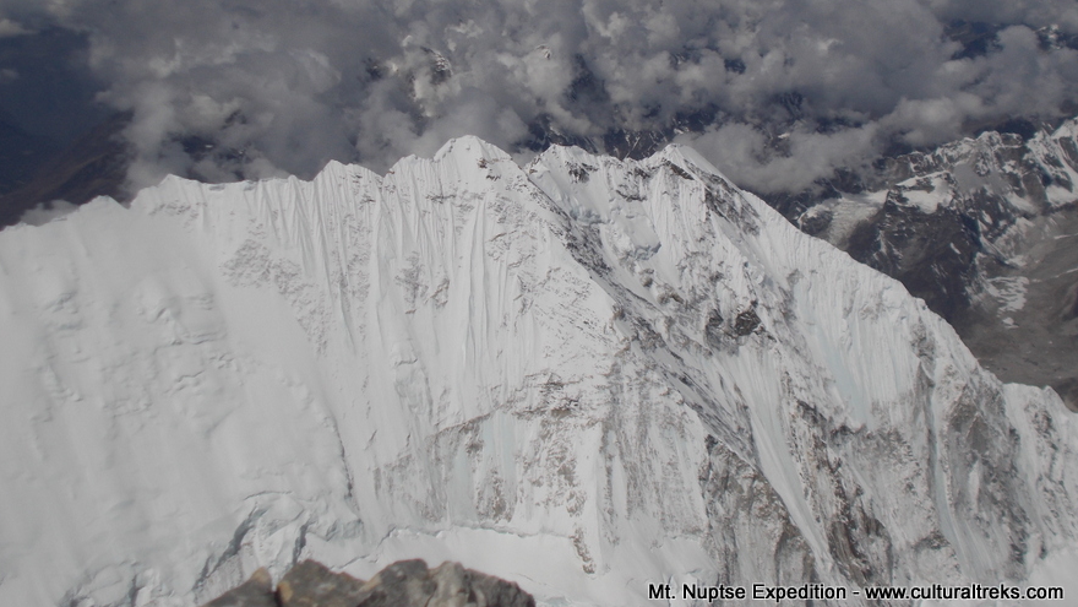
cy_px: 212
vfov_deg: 24.3
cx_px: 540
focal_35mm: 49
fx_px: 1401
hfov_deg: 42.1
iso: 80
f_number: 10.6
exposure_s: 1/640
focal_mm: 7.9
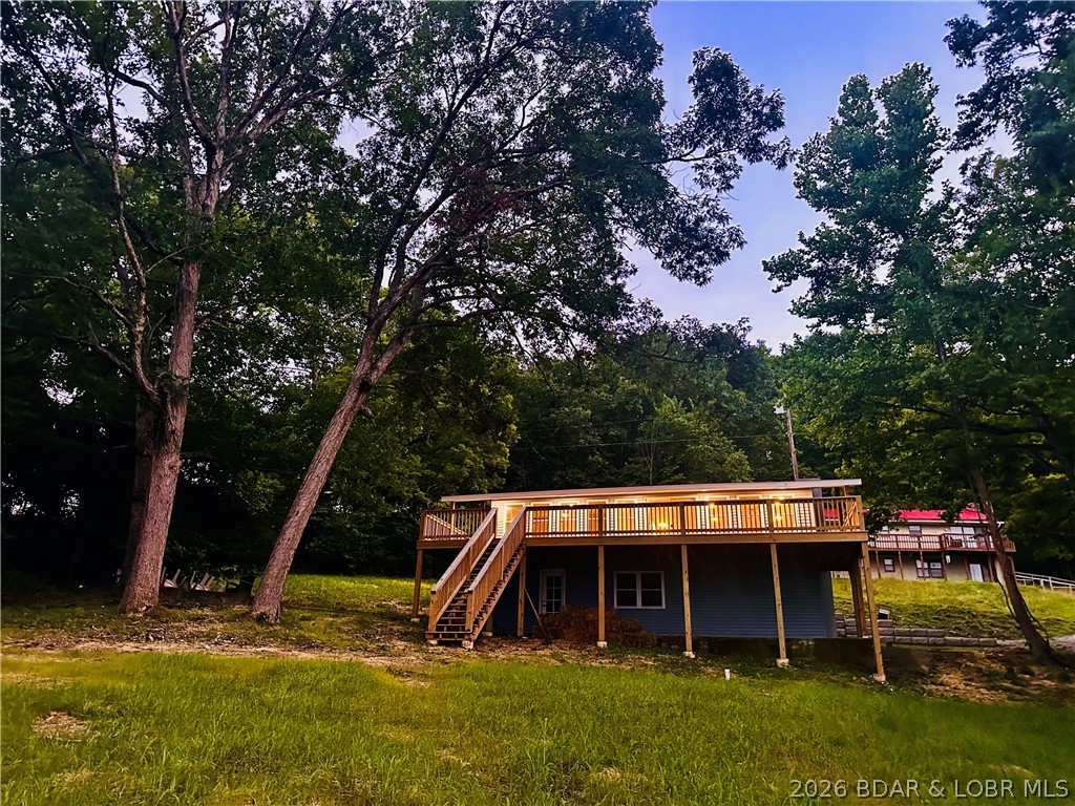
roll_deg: -2.3
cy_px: 403
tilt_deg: +21.0
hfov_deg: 71.6
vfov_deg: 56.8
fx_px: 745
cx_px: 538
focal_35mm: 24
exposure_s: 1/41
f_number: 1.78
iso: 1000
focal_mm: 6.86
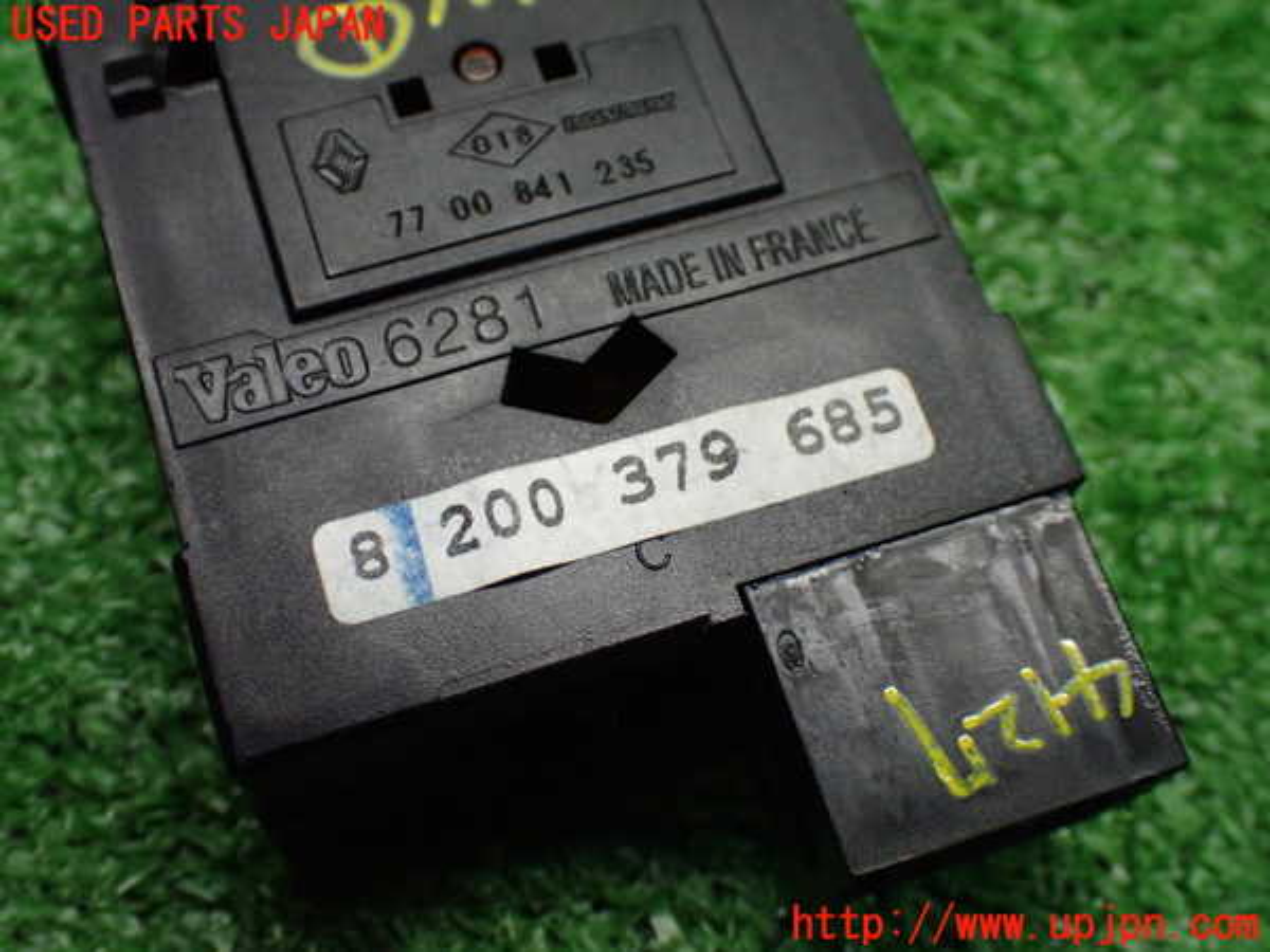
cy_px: 476
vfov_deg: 32.9
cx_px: 635
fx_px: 1614
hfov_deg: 42.9
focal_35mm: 44
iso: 800
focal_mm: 7.84
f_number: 2.9
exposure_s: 1/160
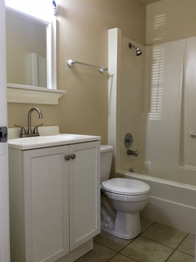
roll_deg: -1.0
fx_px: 219
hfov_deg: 48.2
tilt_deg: -3.4
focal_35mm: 29
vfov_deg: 61.7
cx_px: 98
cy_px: 131
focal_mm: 4.15
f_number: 2.2
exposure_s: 1/15
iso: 64
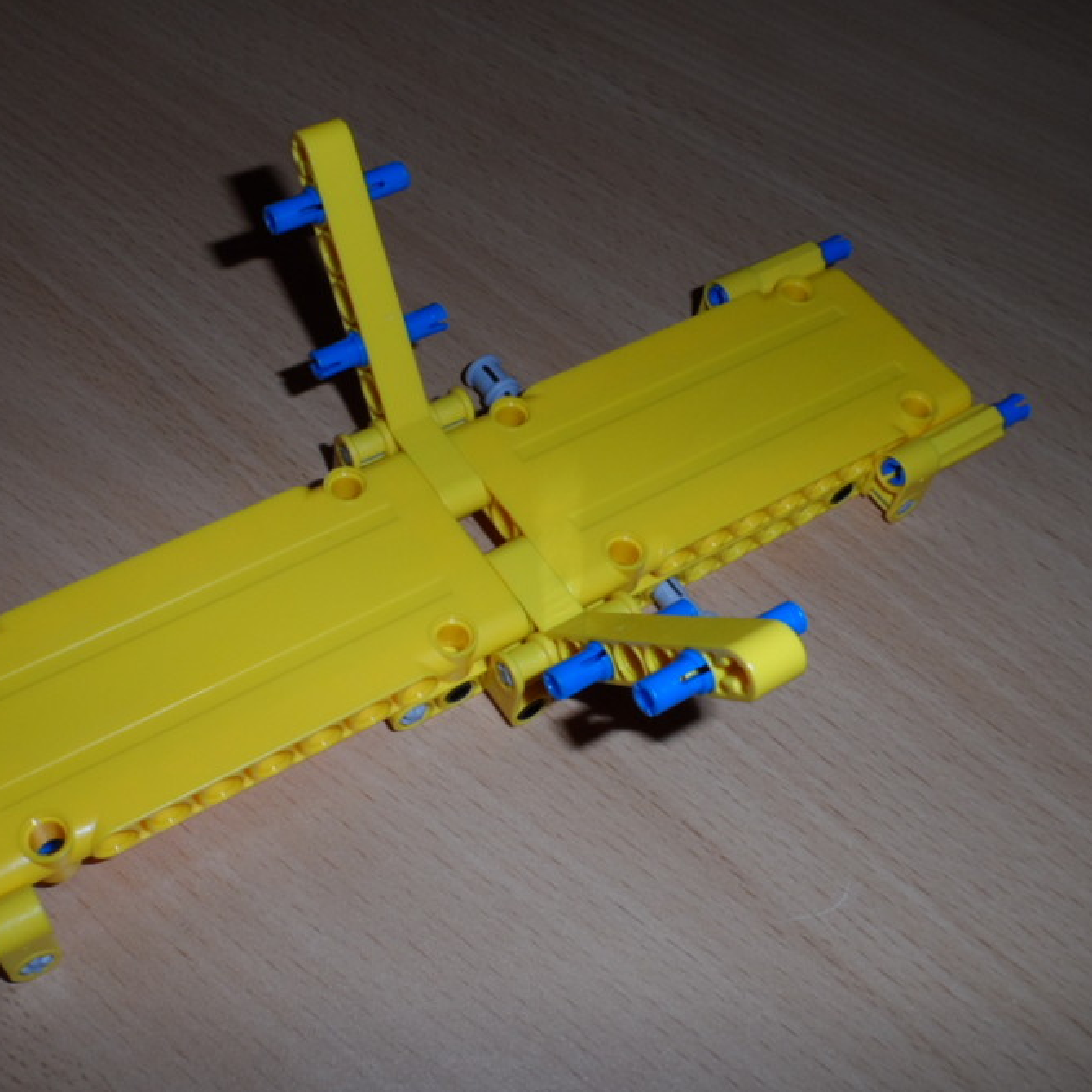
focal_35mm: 38
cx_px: 401
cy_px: 545
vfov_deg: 43.9
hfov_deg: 43.5
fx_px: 1356
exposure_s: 1/15
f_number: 6.8
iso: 100
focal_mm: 5.3
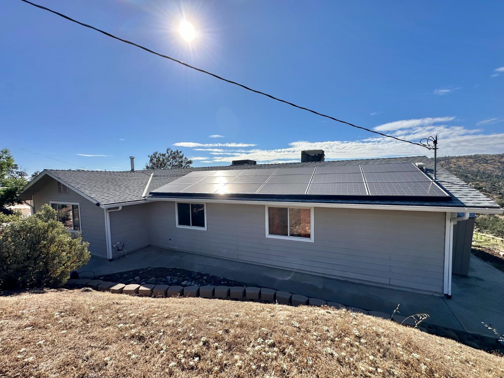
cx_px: 252
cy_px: 189
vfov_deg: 85.7
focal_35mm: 14
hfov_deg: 102.1
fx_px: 204
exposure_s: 1/4000
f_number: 2.2
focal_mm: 2.22
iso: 50
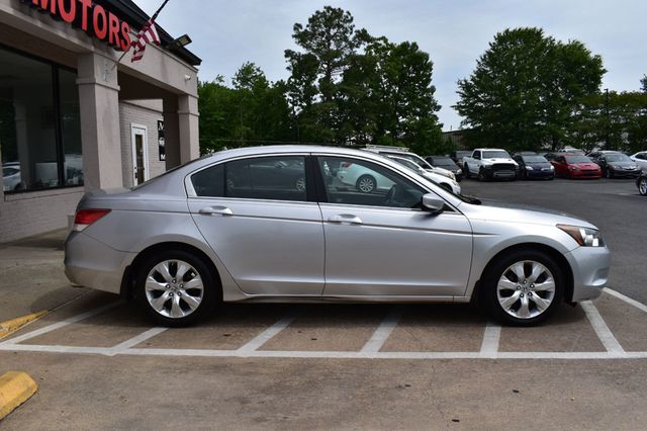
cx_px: 324
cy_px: 216
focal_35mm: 30
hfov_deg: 62.0
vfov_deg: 43.6
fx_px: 539
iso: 200
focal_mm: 20
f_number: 11
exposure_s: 1/500
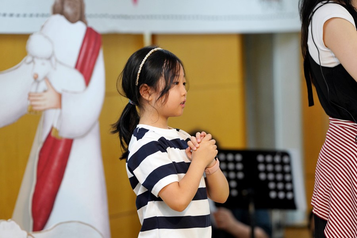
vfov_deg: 6.9
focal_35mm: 200
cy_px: 119
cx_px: 178
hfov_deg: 10.3
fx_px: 1983
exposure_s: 1/250
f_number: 4
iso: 1600
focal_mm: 200
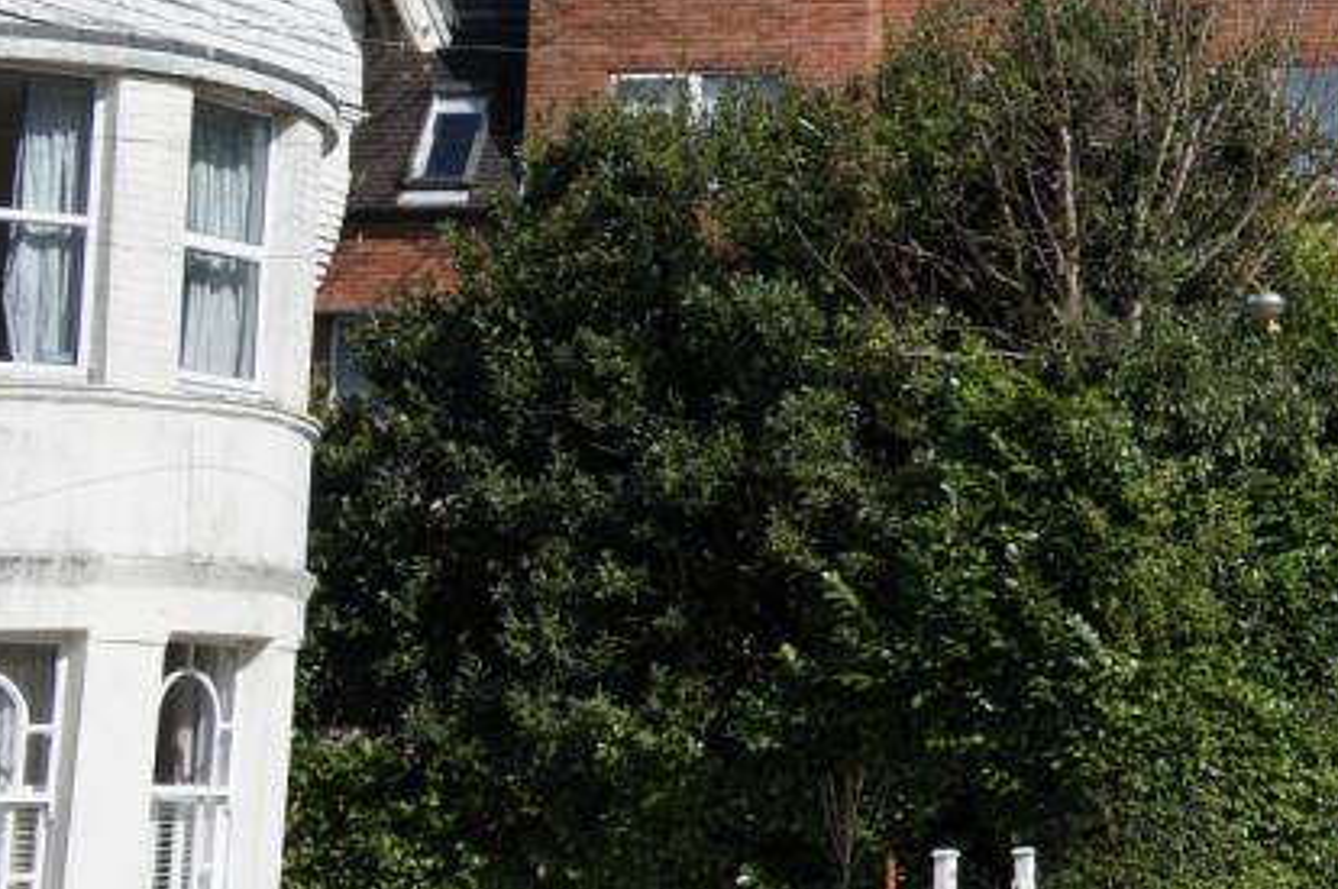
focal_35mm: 104
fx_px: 3861
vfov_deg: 13.1
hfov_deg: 18.5
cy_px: 309
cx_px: 1639
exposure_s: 1/640
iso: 200
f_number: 8
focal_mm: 28
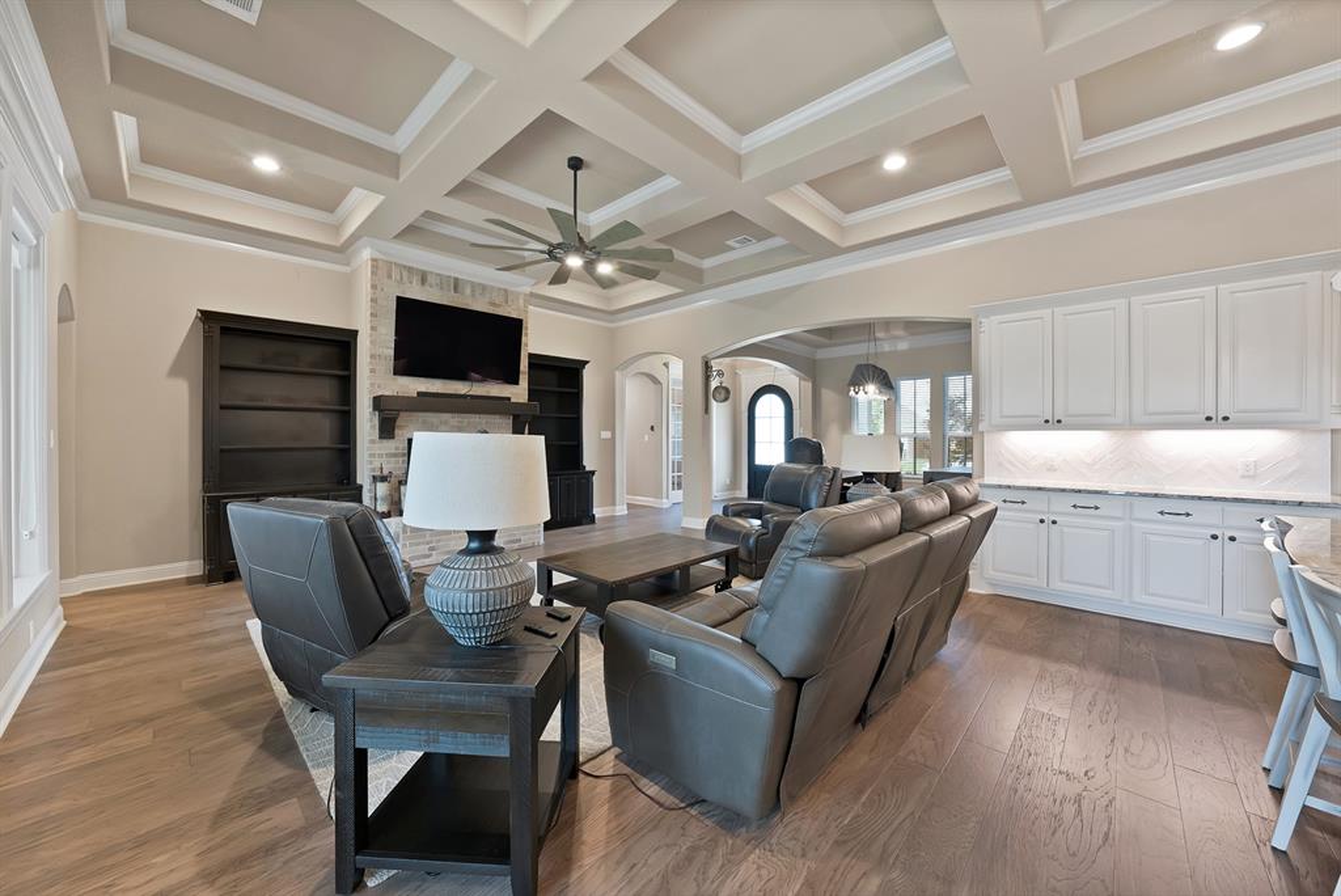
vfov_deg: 90.1
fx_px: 447
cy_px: 448
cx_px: 670
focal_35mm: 12
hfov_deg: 112.6
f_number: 9
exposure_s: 1
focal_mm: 12
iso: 640
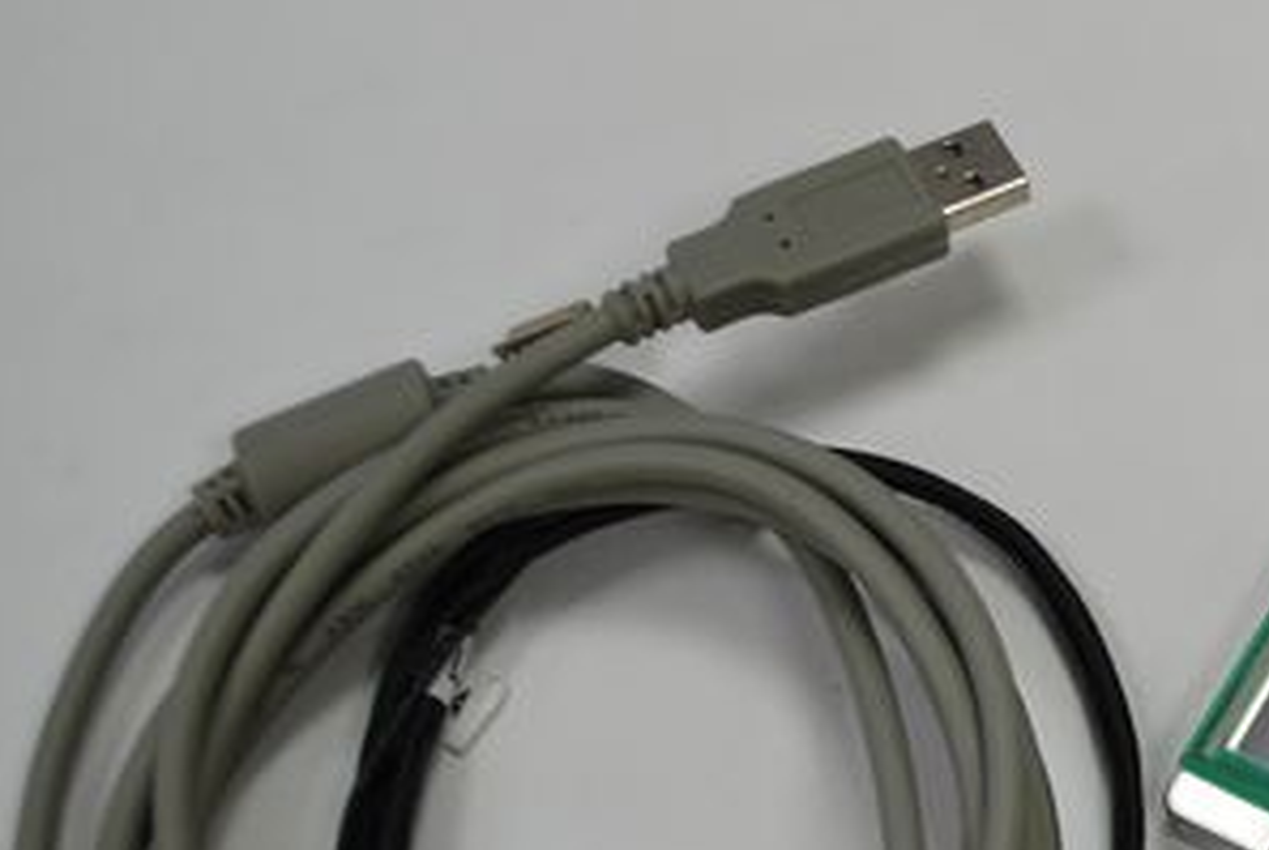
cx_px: 1602
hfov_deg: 17.7
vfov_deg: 12.6
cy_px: 658
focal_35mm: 109
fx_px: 3848
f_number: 4.2
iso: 200
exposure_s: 1/60
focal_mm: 24
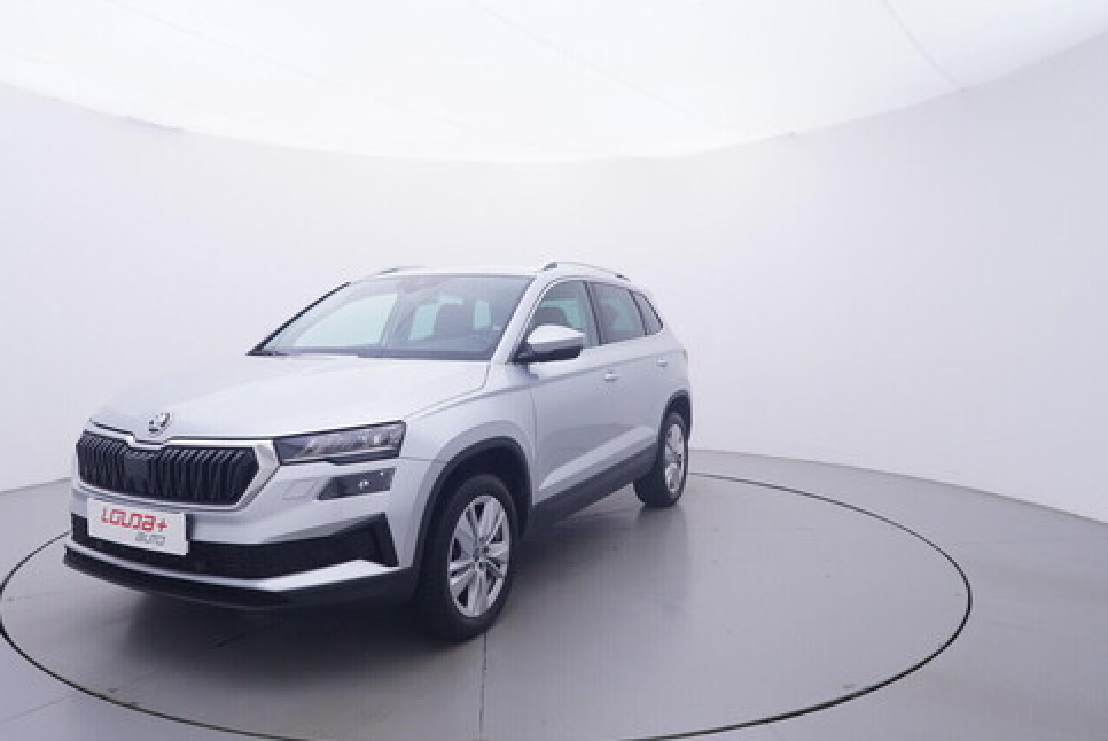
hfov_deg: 70.1
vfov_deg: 50.4
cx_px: 508
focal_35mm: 26
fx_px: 788
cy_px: 375
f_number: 5
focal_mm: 15
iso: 200
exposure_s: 1/80
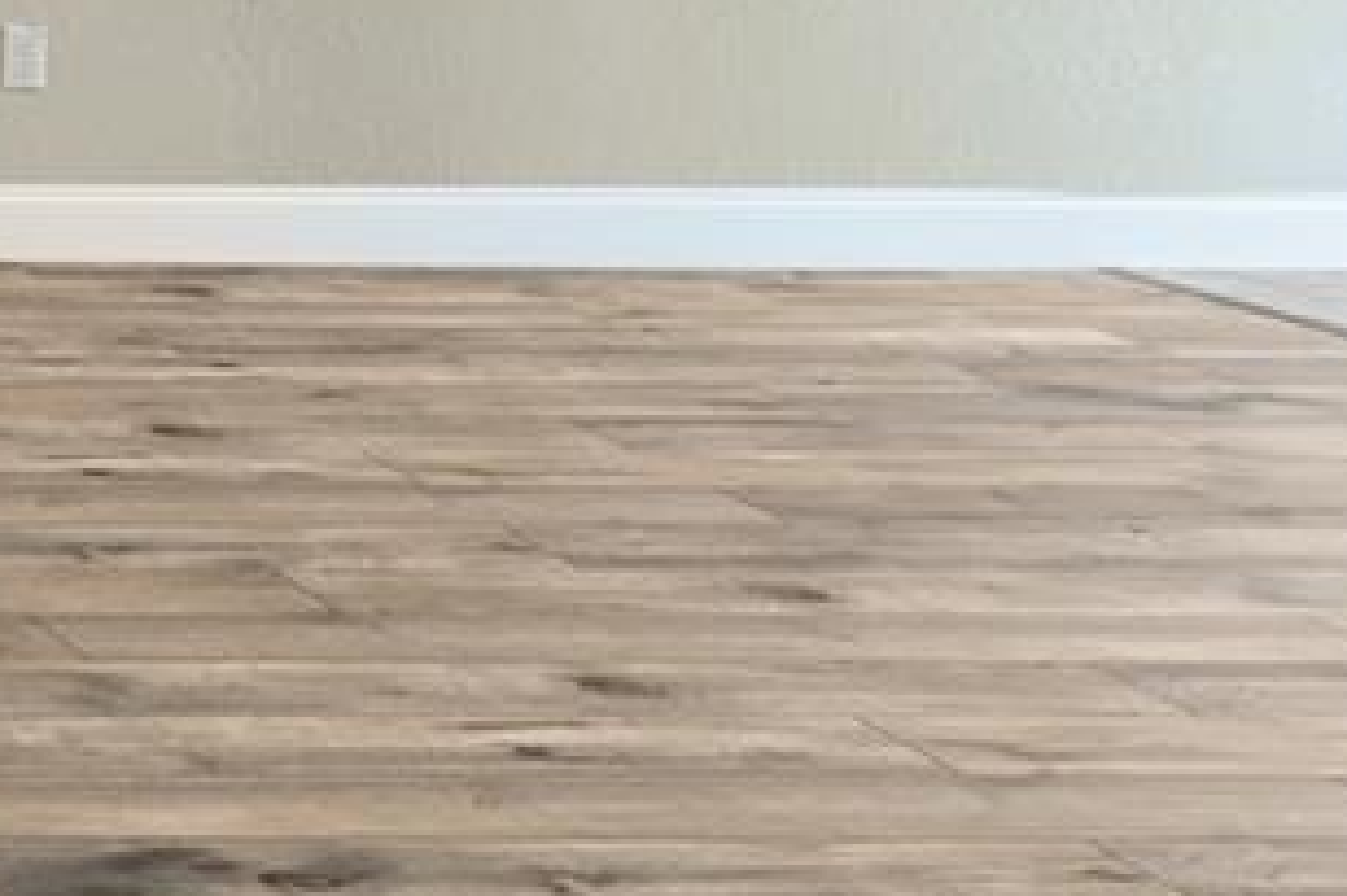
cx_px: -1666
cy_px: -455
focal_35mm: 78
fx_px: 2917
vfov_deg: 16.0
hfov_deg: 16.2
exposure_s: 1/2
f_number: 9
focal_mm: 15
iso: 200
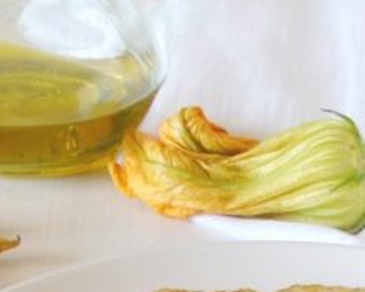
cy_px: 442
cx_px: 314
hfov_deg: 17.6
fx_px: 1167
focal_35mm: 108
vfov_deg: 13.4
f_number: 3.4
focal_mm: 4.4
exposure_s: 1/30
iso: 100
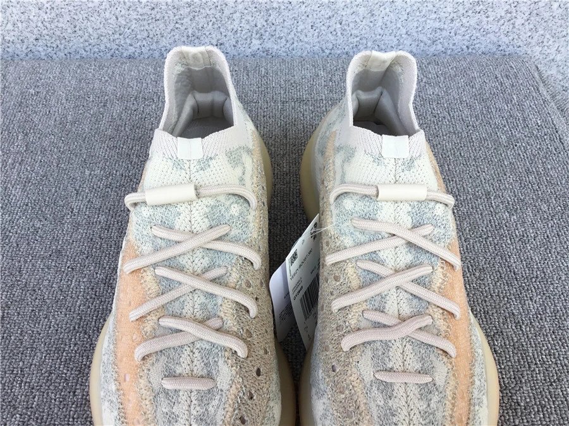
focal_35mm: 31
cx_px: 284
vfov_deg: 45.4
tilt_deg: -50.9
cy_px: 213
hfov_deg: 58.4
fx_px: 510
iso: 25
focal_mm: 3.3
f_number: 2.4
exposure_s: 1/194
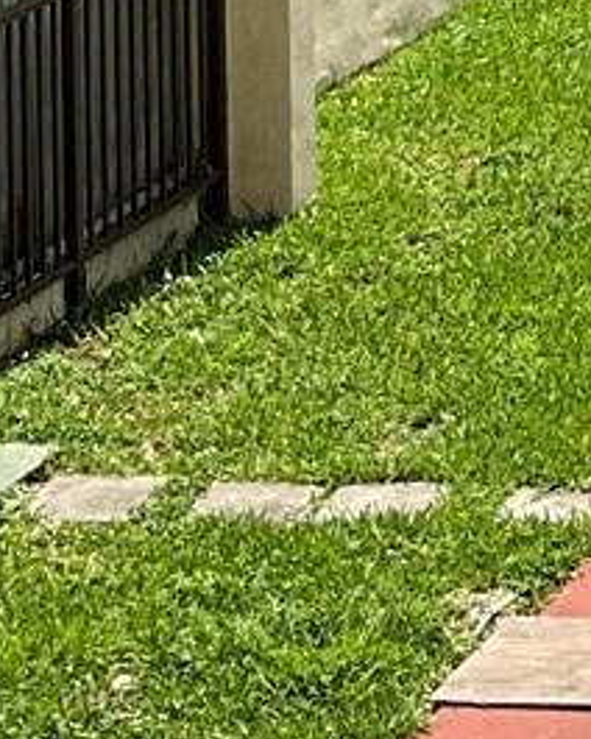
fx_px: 3739
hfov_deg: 8.2
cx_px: 1464
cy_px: -792
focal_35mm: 171
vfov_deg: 10.3
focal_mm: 3
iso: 25
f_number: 1.8
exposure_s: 1/1626
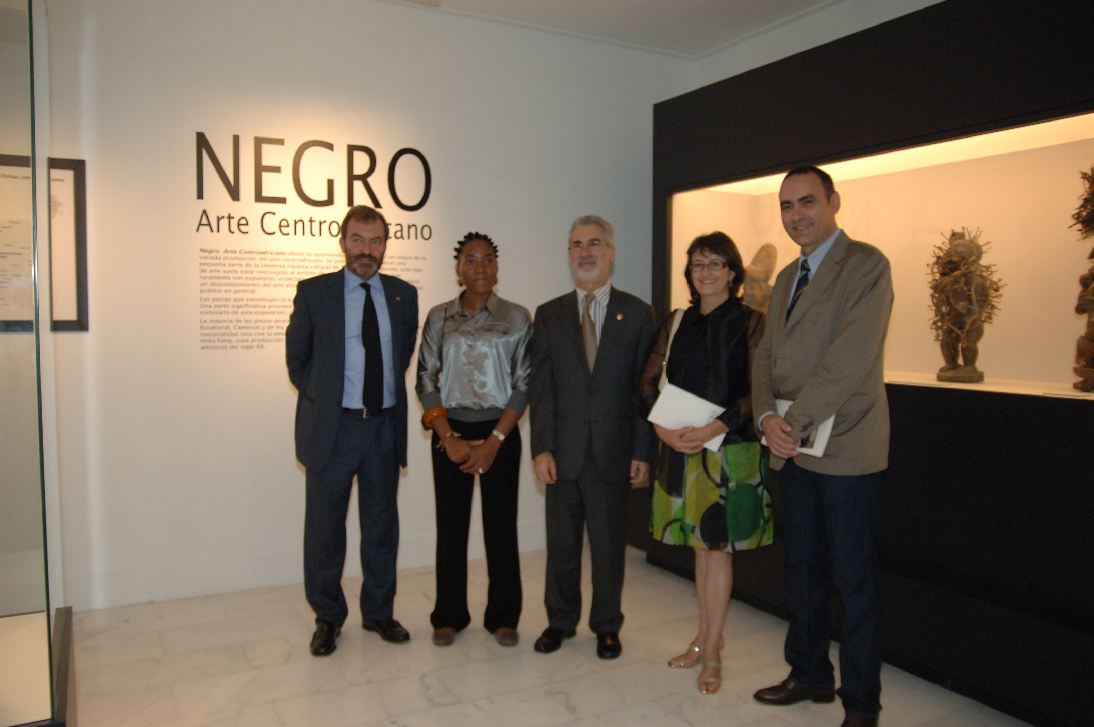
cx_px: 547
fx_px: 819
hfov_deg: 67.4
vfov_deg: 47.8
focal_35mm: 27
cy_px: 364
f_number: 2.8
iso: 640
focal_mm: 18
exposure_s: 1/125
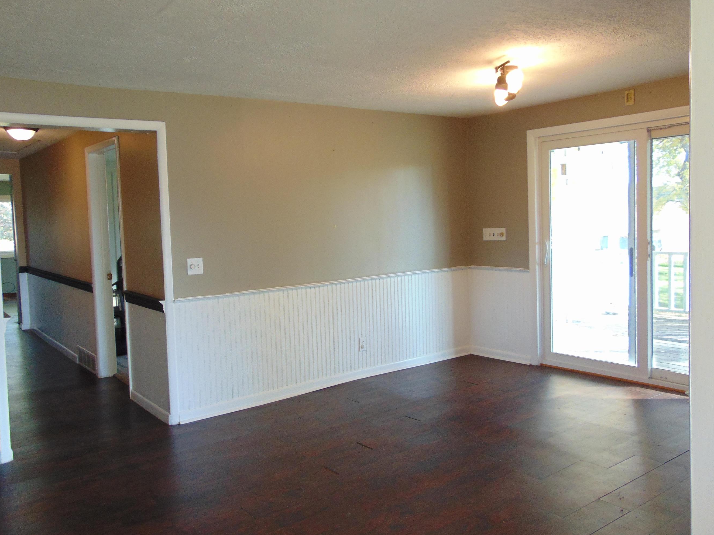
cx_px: 314
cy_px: 257
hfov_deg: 61.5
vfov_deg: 48.2
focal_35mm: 29
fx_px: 598
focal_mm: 4.5
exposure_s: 1/30
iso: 100
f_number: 3
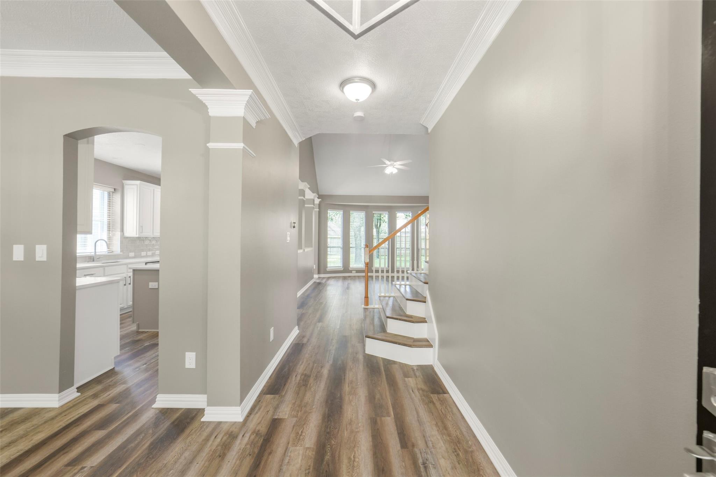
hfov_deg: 104.2
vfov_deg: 81.2
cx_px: 358
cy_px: 238
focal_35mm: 14
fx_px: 278
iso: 500
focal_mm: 14
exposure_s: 1/13
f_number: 10
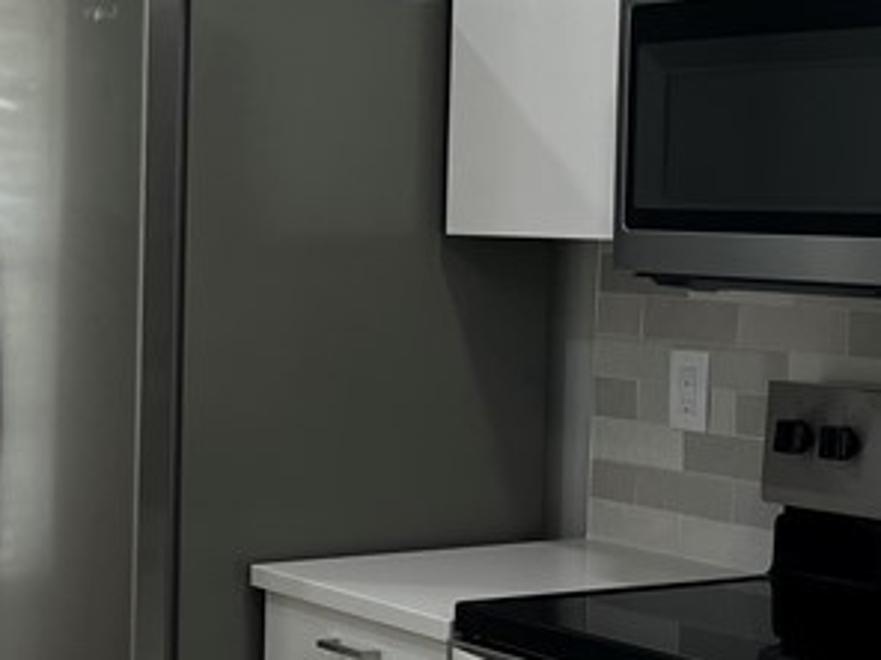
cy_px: 309
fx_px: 2291
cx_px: 137
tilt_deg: -3.4
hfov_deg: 21.4
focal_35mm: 90
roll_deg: -0.9
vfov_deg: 16.4
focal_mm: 5.7
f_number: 1.5
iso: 50
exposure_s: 1/120
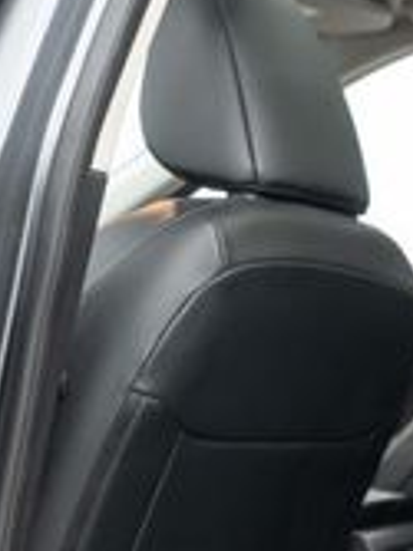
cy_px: 388
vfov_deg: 19.0
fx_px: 1641
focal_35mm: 103
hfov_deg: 13.6
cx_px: 608
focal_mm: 28
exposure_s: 1/40
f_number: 3.2
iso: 1000
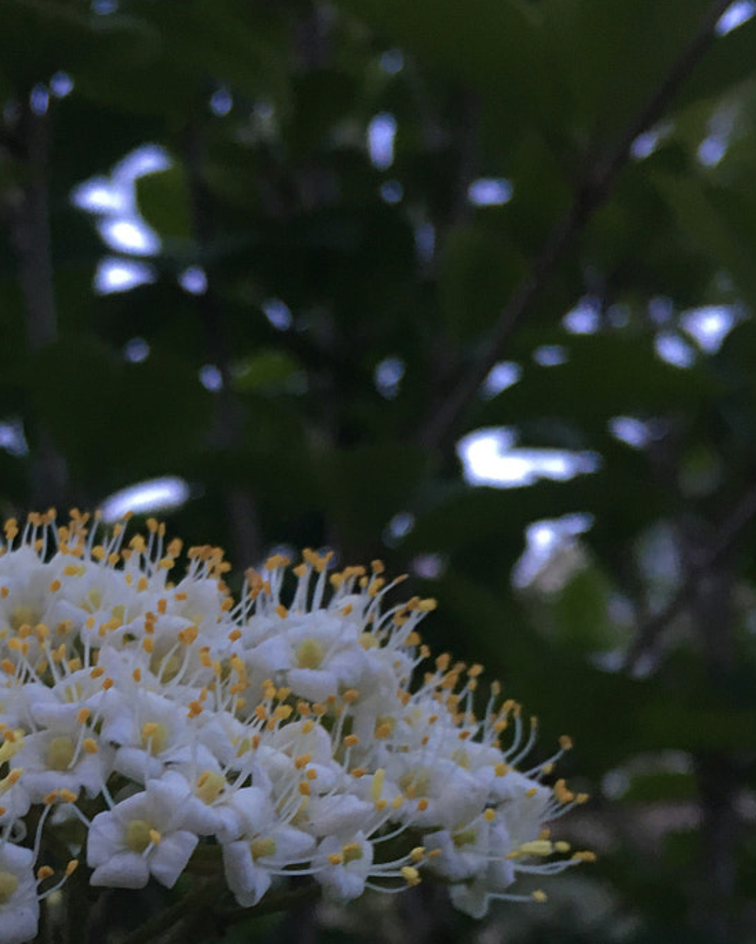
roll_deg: +2.6
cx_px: 56
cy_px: 776
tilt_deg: +14.5
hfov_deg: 22.5
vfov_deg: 28.0
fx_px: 1846
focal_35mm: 66
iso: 100
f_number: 2.2
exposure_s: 1/33
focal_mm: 4.15
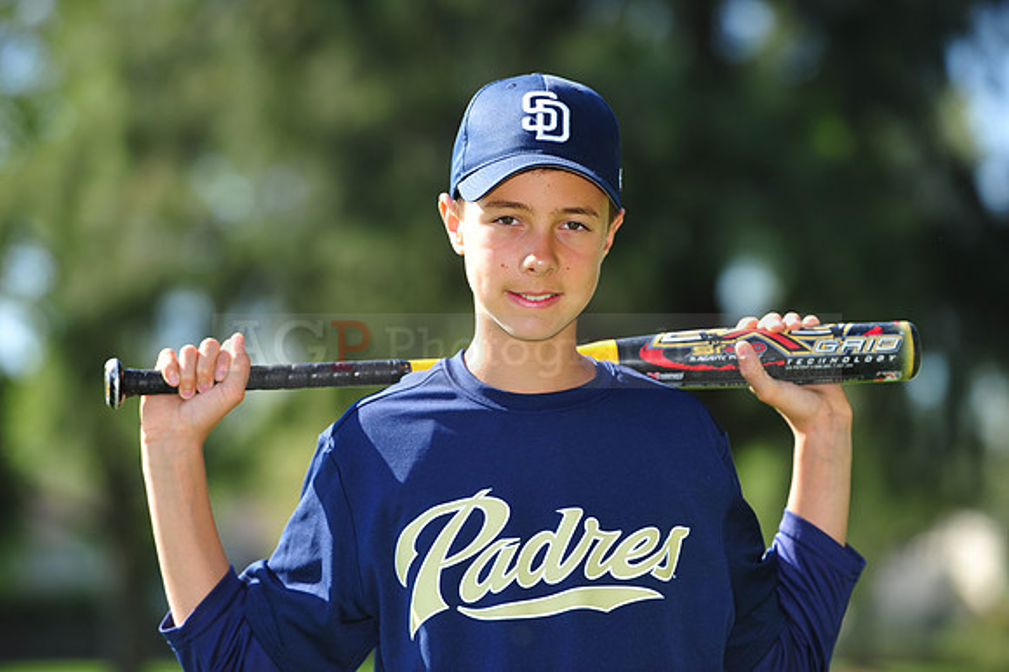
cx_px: 504
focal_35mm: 200
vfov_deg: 6.9
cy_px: 336
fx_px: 5602
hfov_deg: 10.3
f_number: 4.5
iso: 200
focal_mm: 200
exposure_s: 1/500
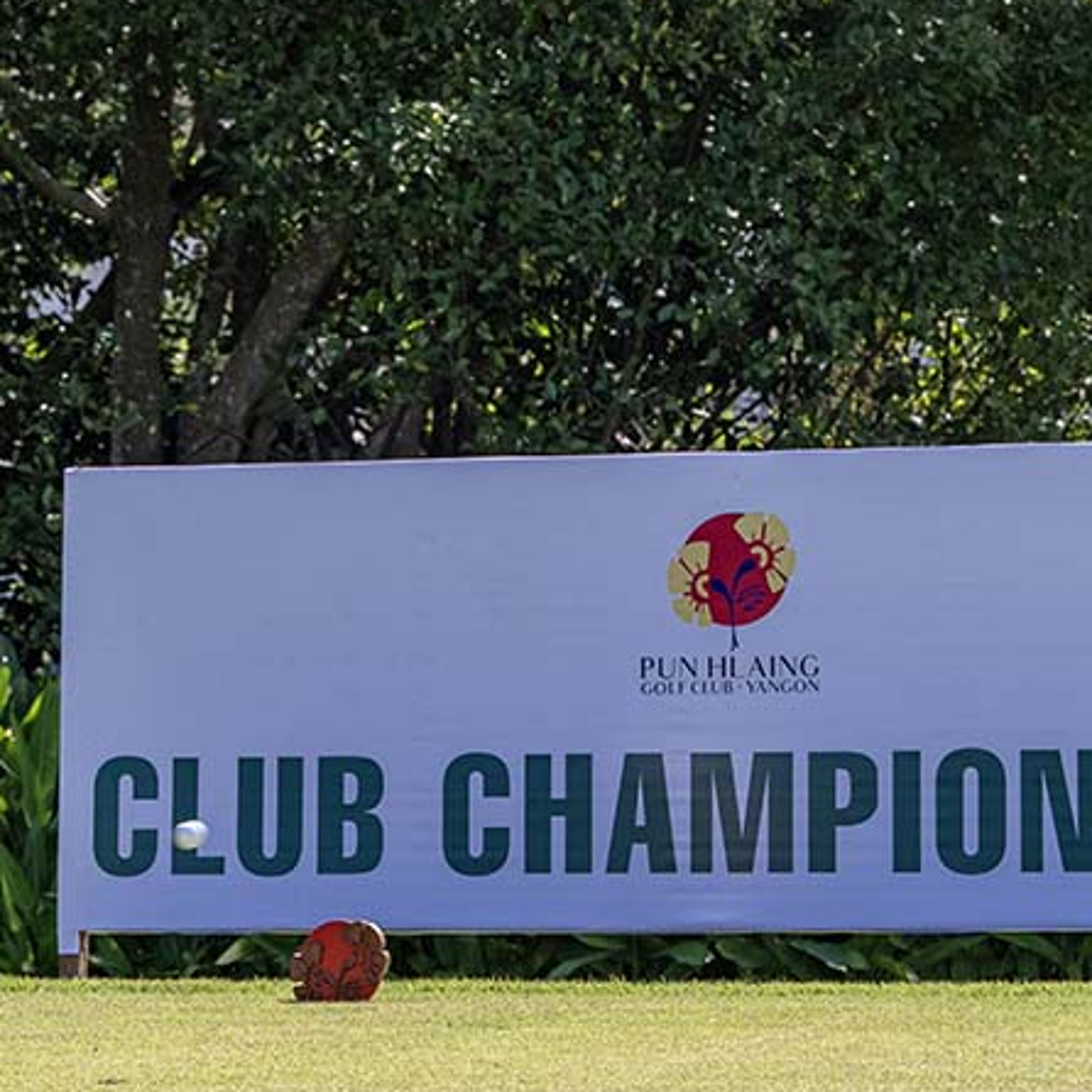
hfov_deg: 11.6
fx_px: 5354
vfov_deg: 11.6
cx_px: 392
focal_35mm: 150
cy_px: 436
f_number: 5.6
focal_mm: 82
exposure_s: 1/2000
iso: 1000
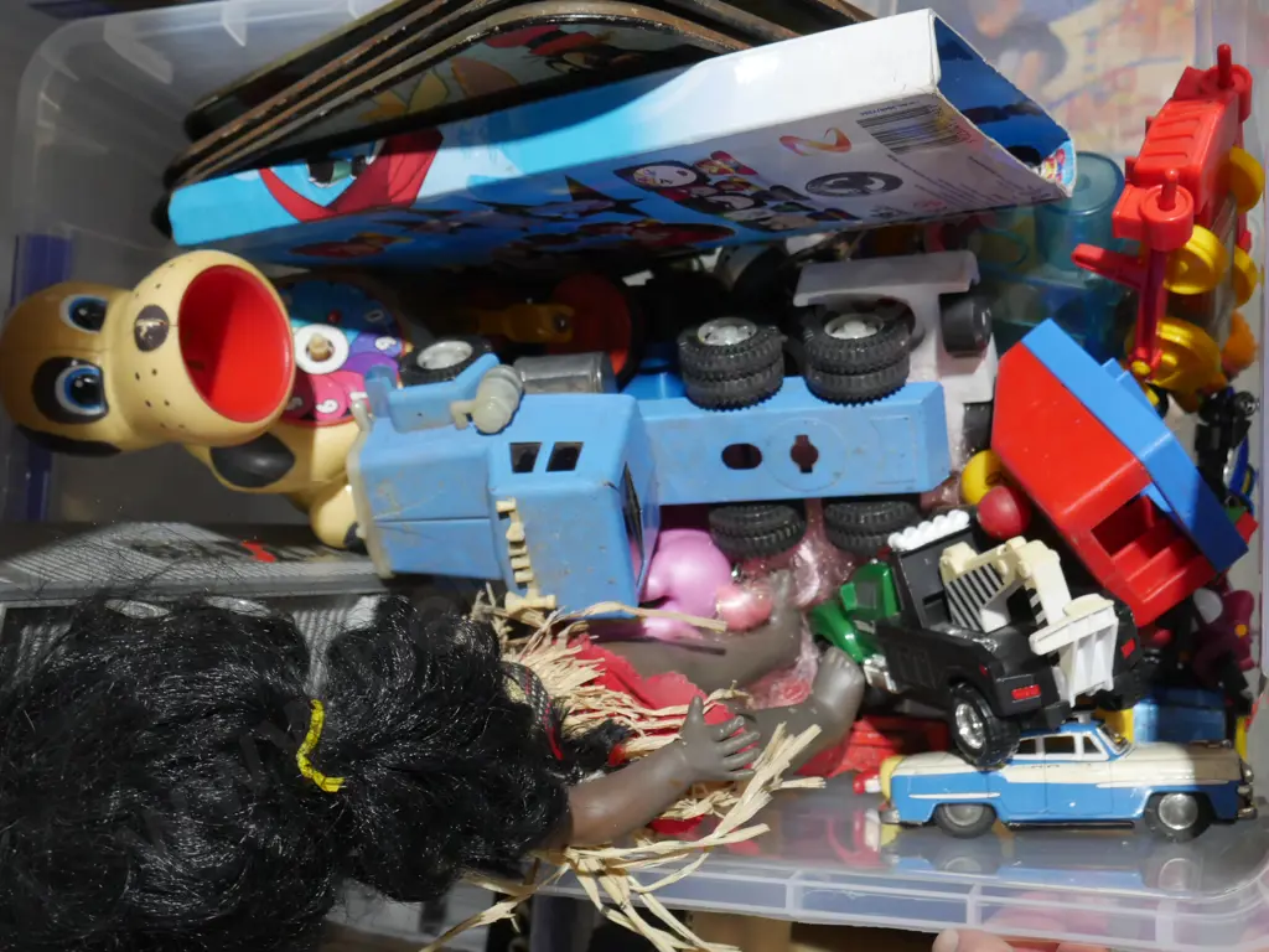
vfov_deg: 30.3
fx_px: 1760
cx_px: 634
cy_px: 476
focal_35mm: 48
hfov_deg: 39.7
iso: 1250
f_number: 6.3
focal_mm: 24
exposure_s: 1/60
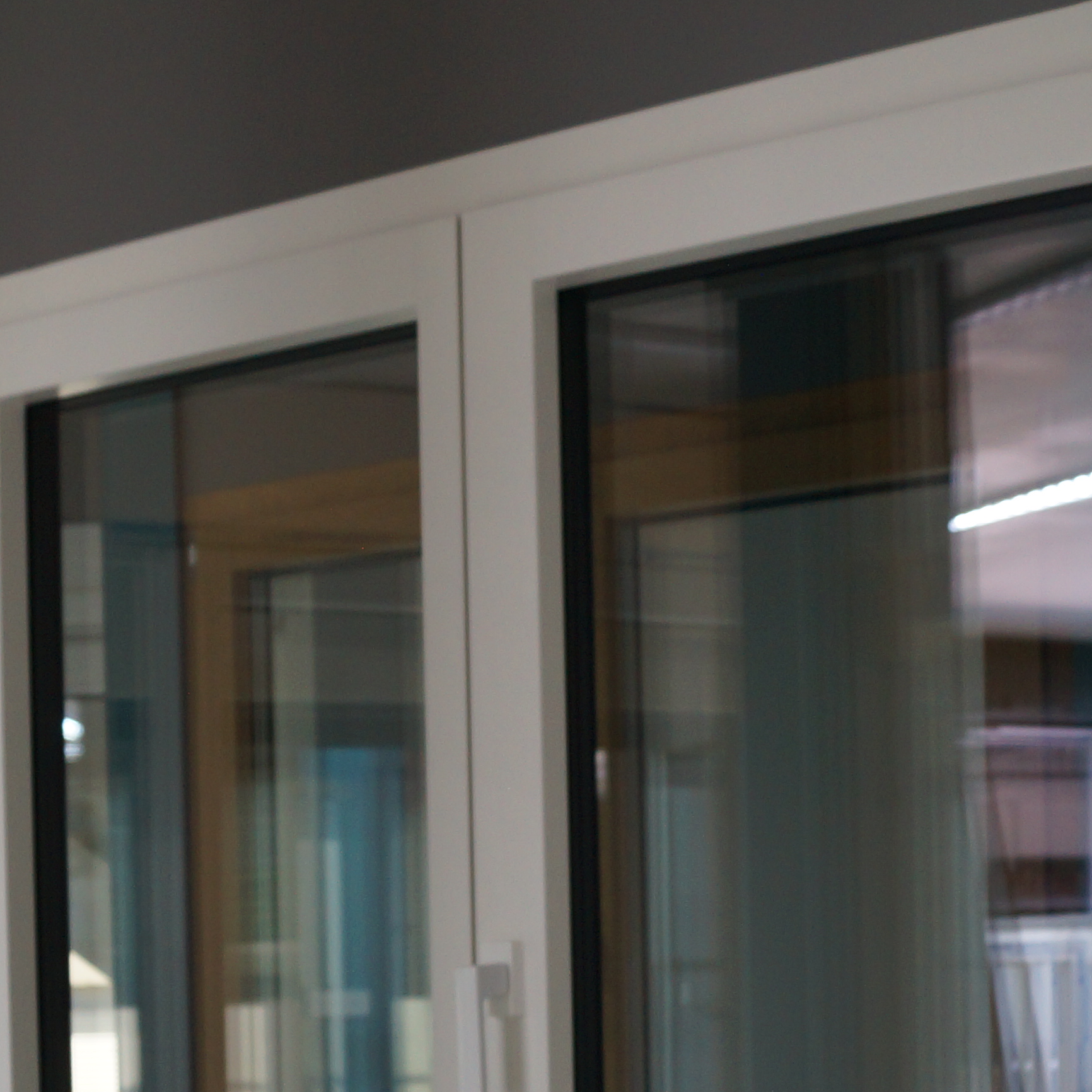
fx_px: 2320
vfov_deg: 25.6
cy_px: 1001
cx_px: 545
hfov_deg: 26.5
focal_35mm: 65
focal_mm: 18
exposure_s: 1/60
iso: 400
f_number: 4
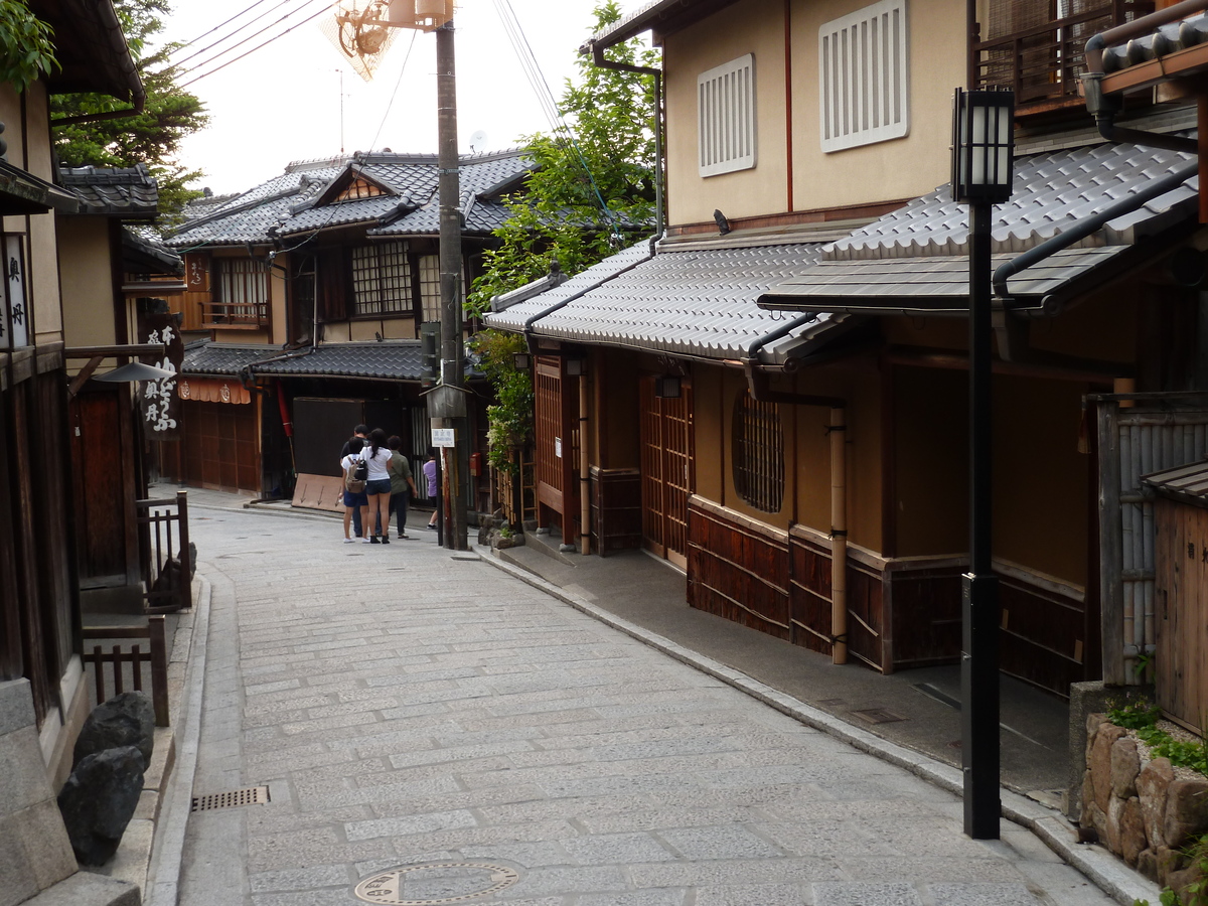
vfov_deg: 28.0
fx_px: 1815
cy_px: 453
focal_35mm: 52
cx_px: 604
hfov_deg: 36.8
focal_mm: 8.5
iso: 80
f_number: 3.8
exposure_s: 1/25
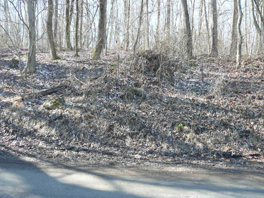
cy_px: 99
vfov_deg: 39.7
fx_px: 275
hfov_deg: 51.4
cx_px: 132
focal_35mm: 36
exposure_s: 1/160
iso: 100
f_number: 2.8
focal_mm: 6
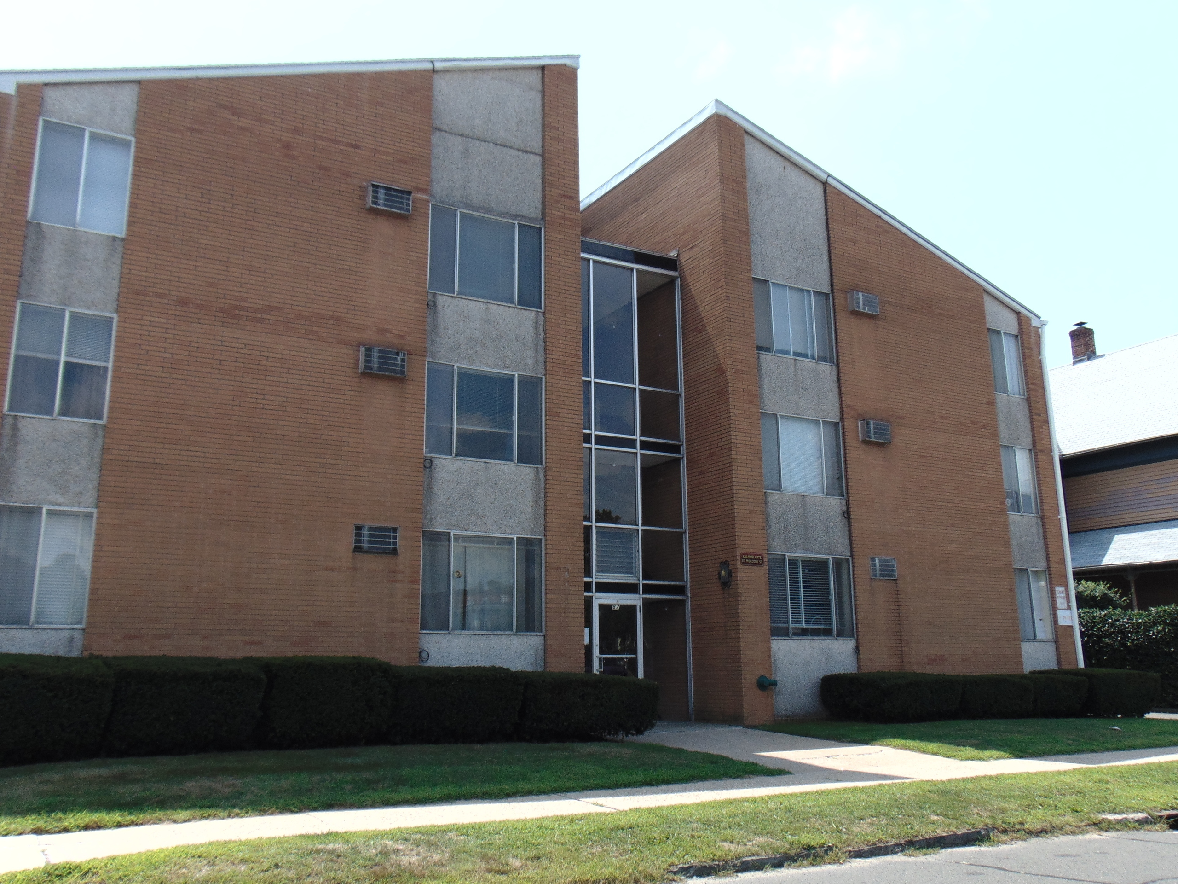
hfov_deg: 59.9
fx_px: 1021
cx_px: 564
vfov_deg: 46.8
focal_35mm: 30
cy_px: 422
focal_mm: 4.5
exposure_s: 1/200
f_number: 7.7
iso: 80
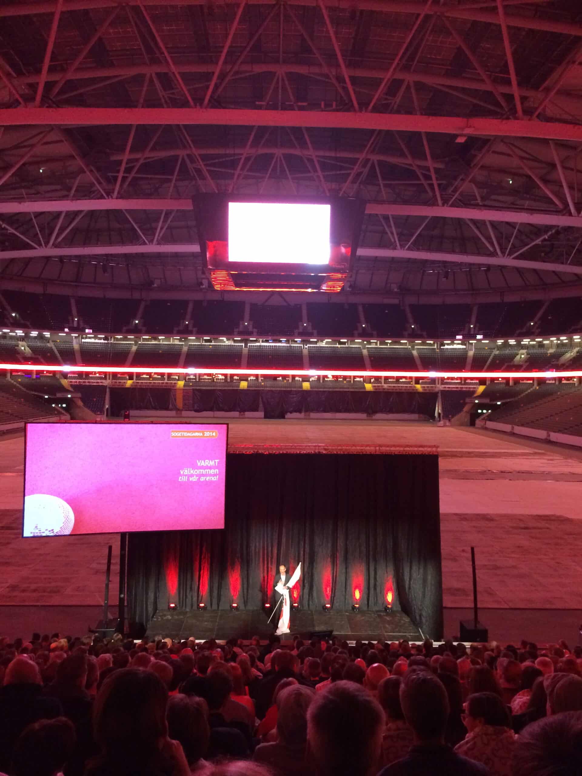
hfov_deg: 46.8
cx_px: 291
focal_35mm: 30
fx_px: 673
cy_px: 388
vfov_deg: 60.0
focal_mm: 4.12
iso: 320
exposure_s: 1/30
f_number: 2.2
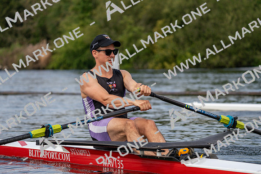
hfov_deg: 10.3
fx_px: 1450
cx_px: 130
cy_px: 87
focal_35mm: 200
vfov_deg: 6.9
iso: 400
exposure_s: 1/1600
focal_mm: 200
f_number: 5.6
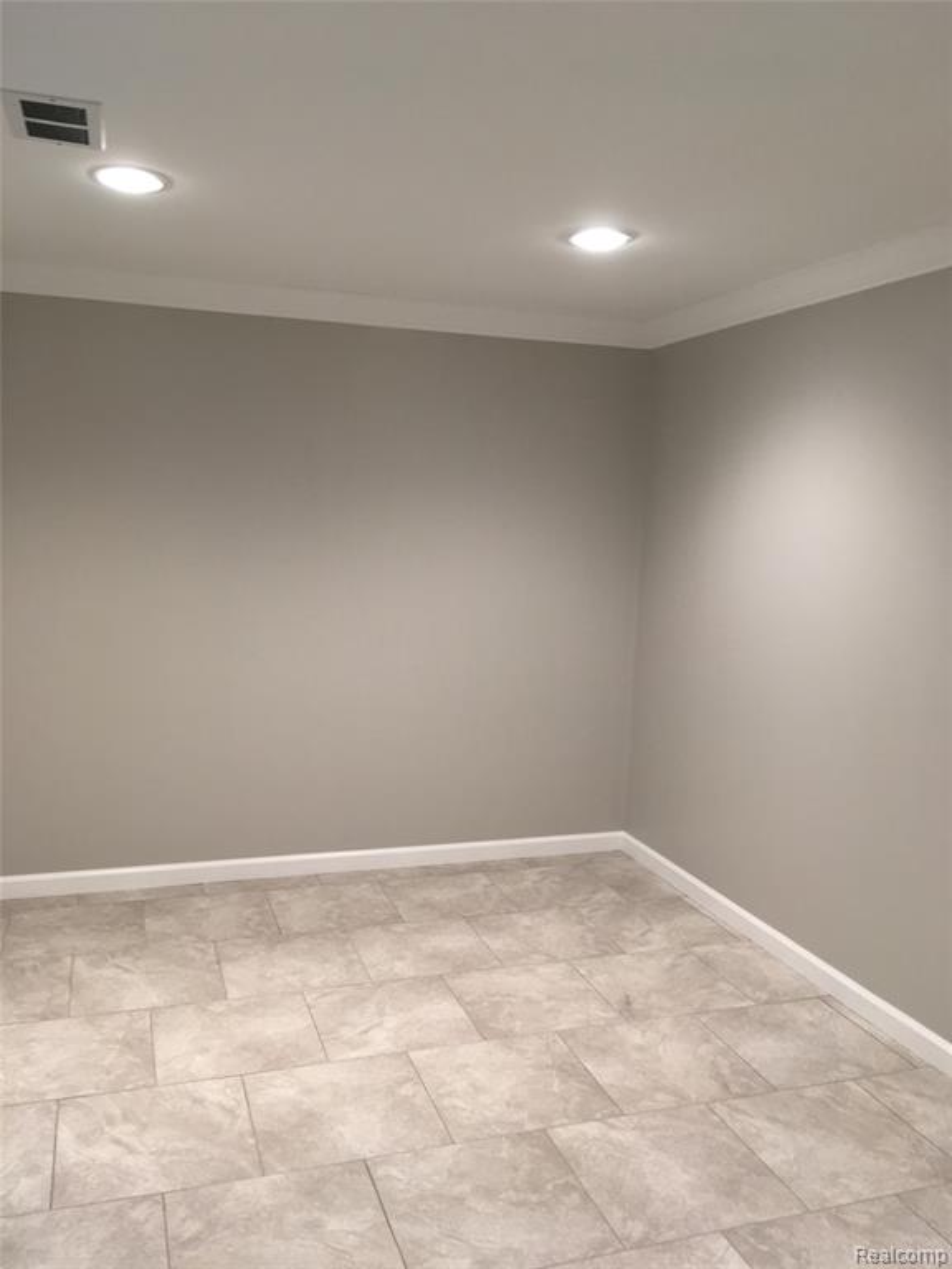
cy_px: 634
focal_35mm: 29
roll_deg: -0.9
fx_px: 1063
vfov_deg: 61.7
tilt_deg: -6.9
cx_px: 476
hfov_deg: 48.2
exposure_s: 1/30
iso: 64
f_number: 2.2
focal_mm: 4.15
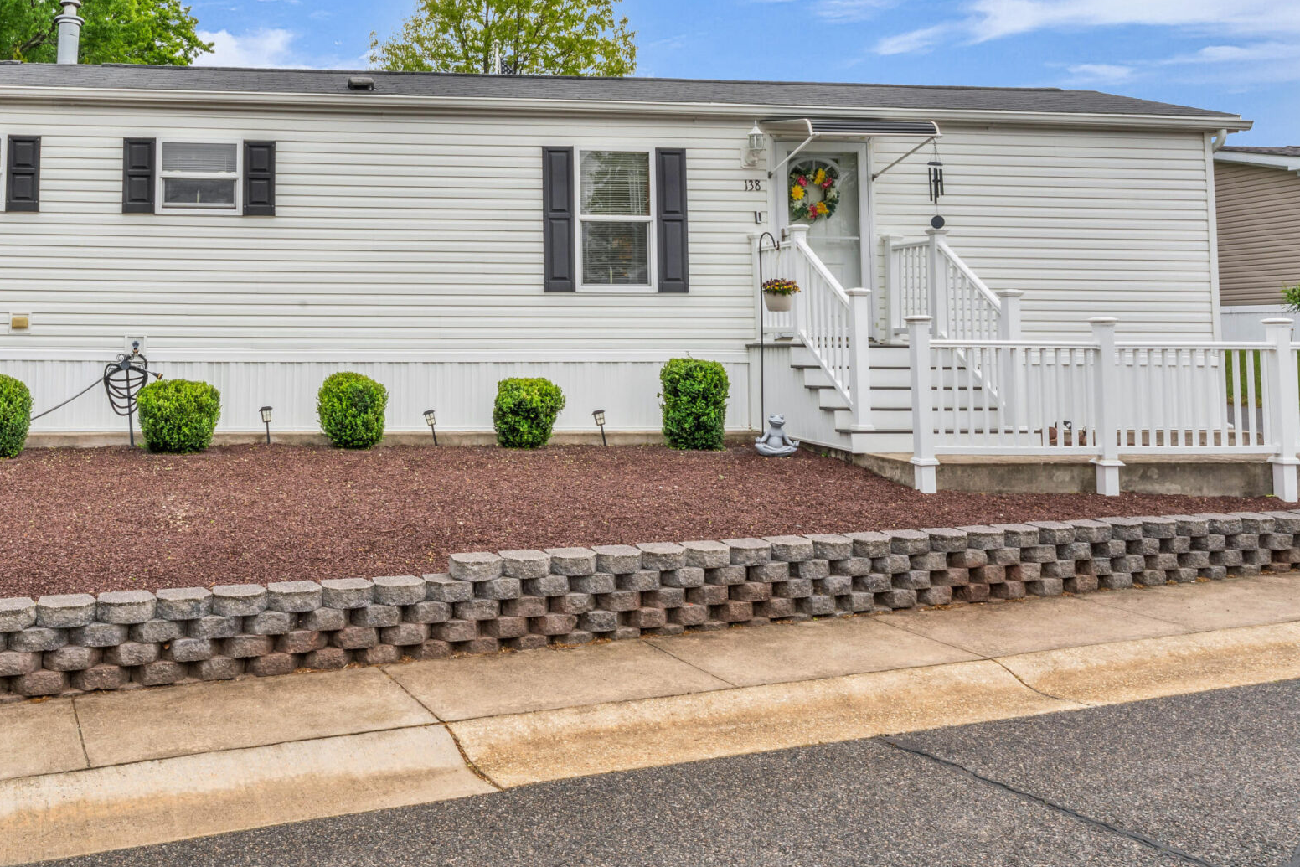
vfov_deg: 38.7
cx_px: 358
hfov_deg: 55.0
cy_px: 189
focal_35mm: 33
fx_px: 1192
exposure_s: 1/20
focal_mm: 20
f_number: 22
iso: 100
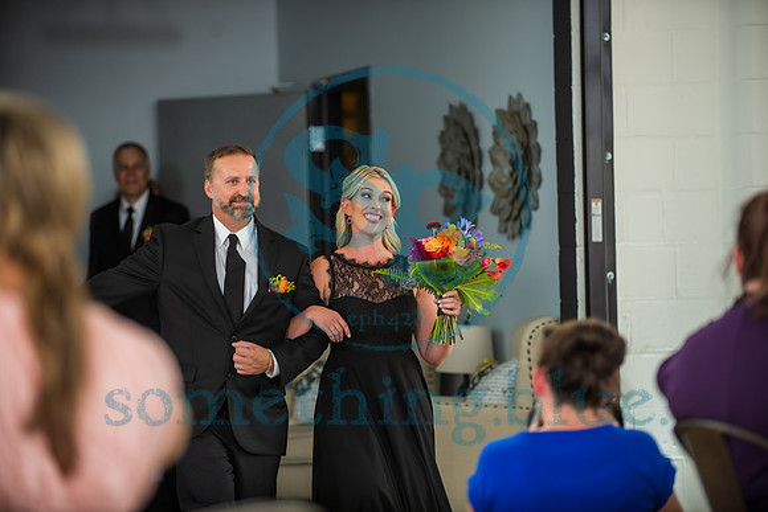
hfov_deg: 14.7
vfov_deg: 9.8
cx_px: 384
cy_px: 256
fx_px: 2987
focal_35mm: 140
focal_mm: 140
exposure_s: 1/250
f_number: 2.8
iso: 200
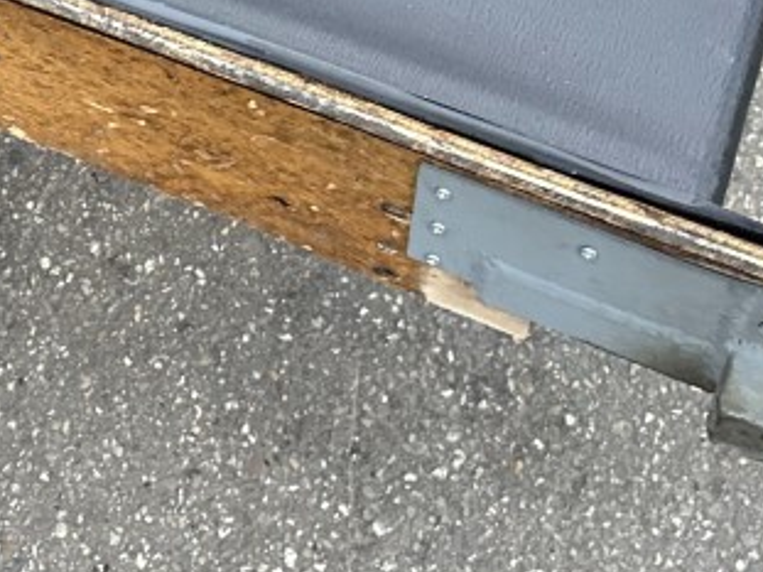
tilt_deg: -48.0
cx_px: 12
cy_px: -221
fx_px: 1741
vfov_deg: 17.2
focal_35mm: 79
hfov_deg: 23.7
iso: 640
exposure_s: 1/50
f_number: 1.78
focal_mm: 6.86
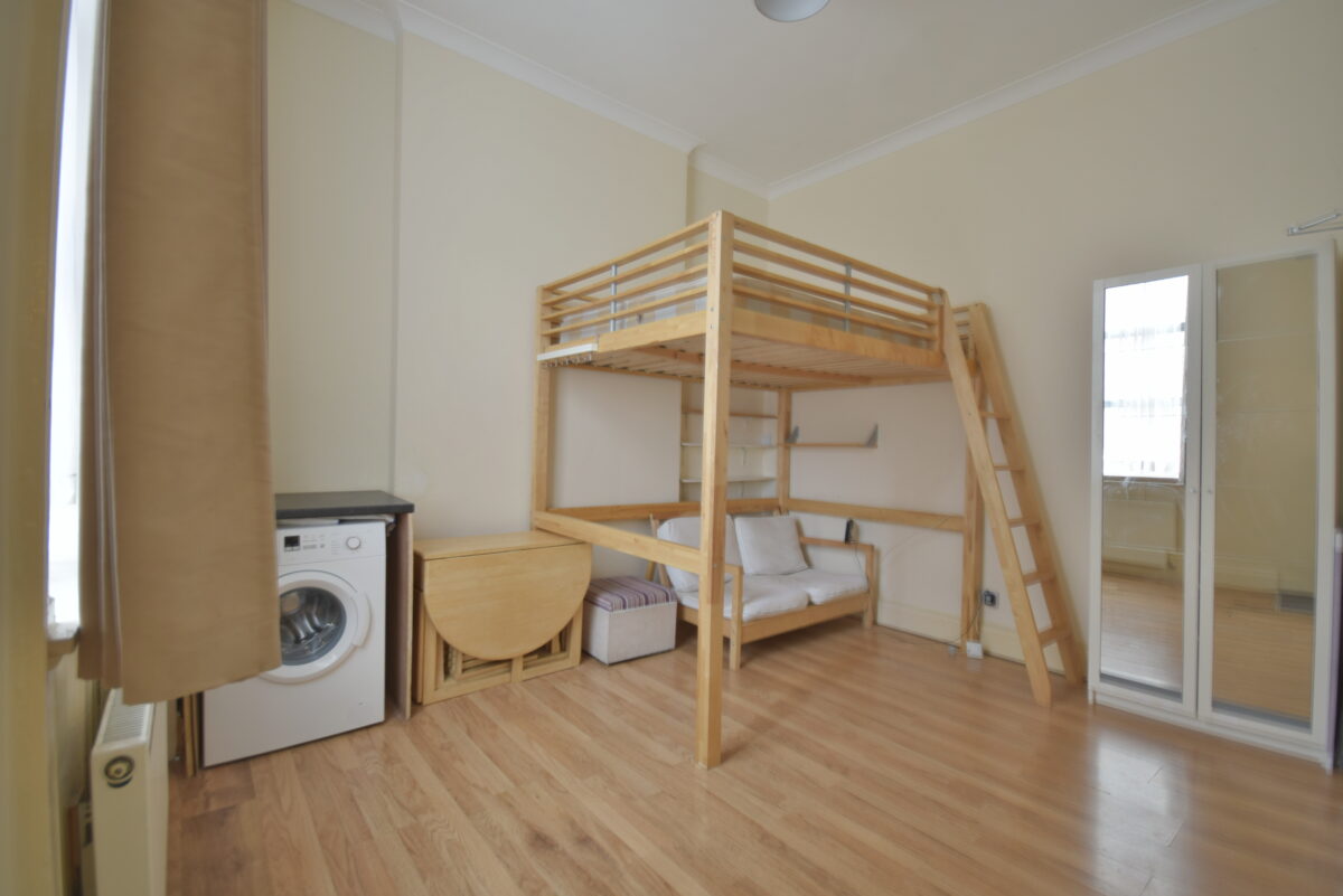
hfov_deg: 100.4
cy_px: 448
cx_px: 672
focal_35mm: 15
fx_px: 560
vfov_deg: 77.4
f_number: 4
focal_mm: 10
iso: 200
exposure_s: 1/13
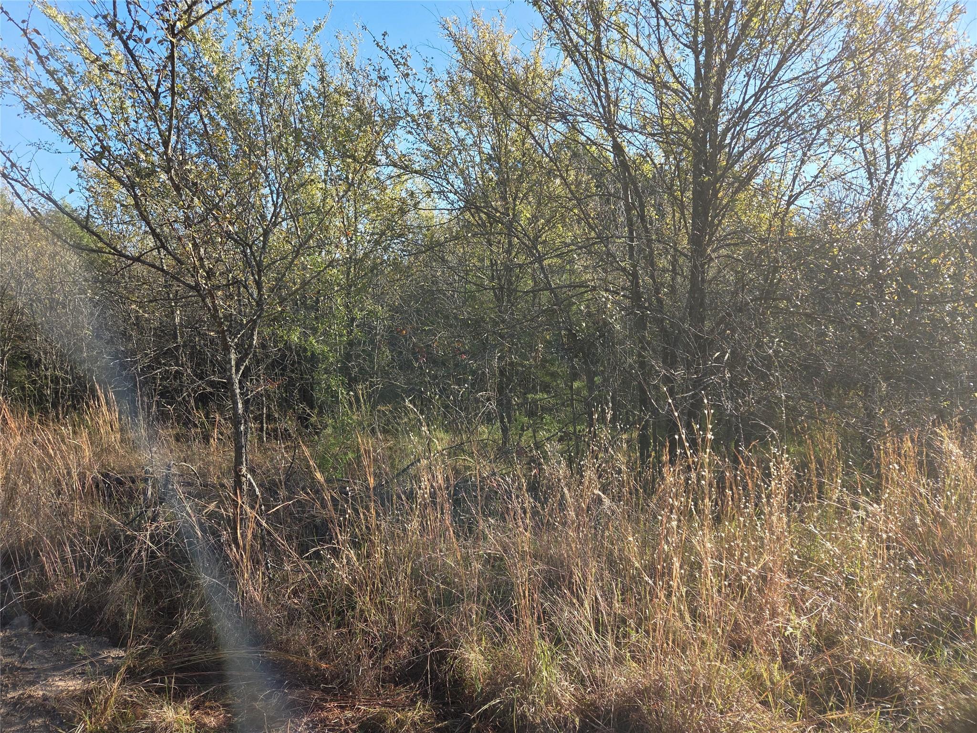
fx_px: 649
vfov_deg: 58.9
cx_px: 488
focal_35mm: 23
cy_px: 366
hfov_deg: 73.9
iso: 80
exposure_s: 1/1433
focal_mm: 5.4
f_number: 1.8
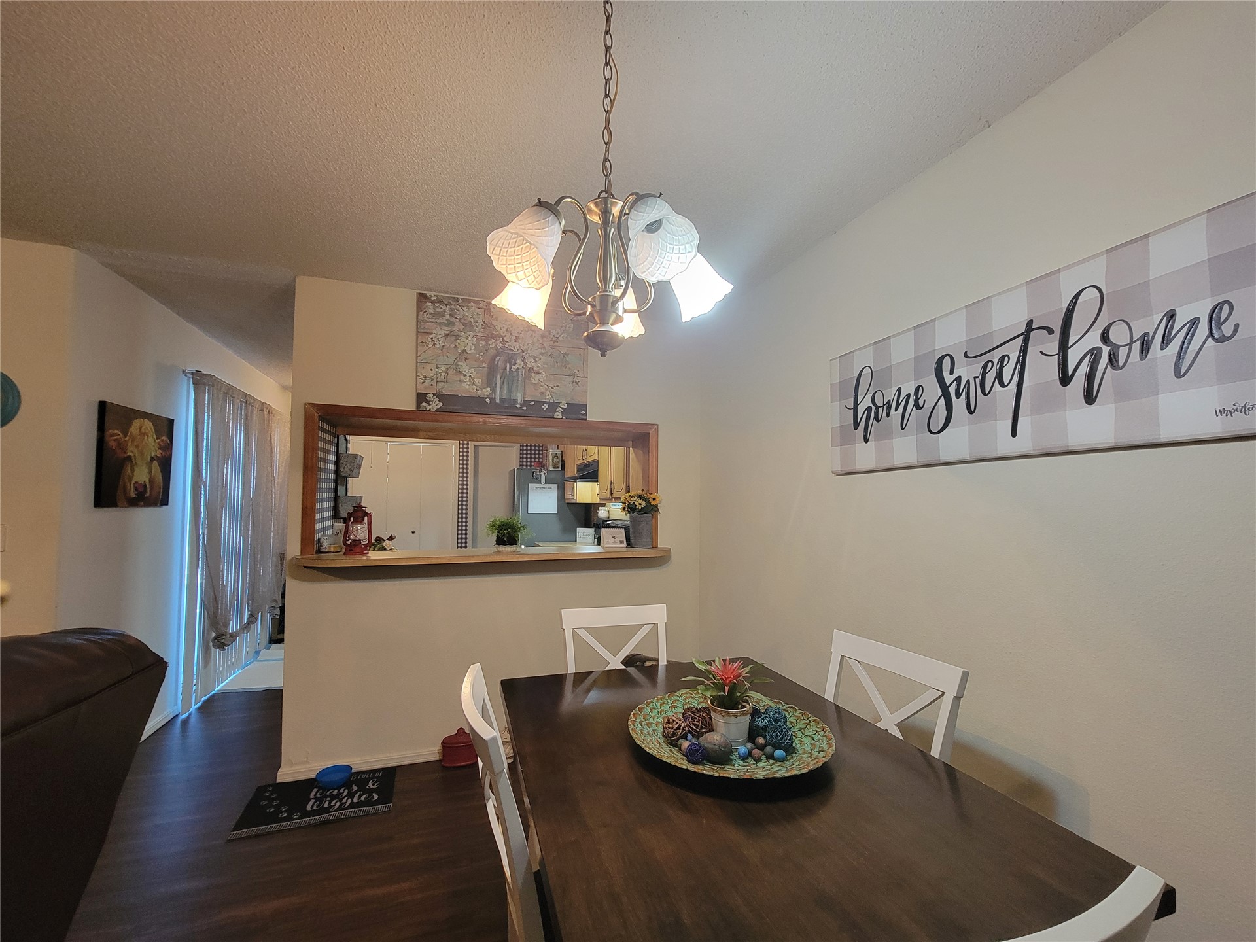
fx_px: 472
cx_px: 628
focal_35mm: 13
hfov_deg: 106.2
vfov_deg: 89.9
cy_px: 471
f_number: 2.2
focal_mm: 2.2
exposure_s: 1/40
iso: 320
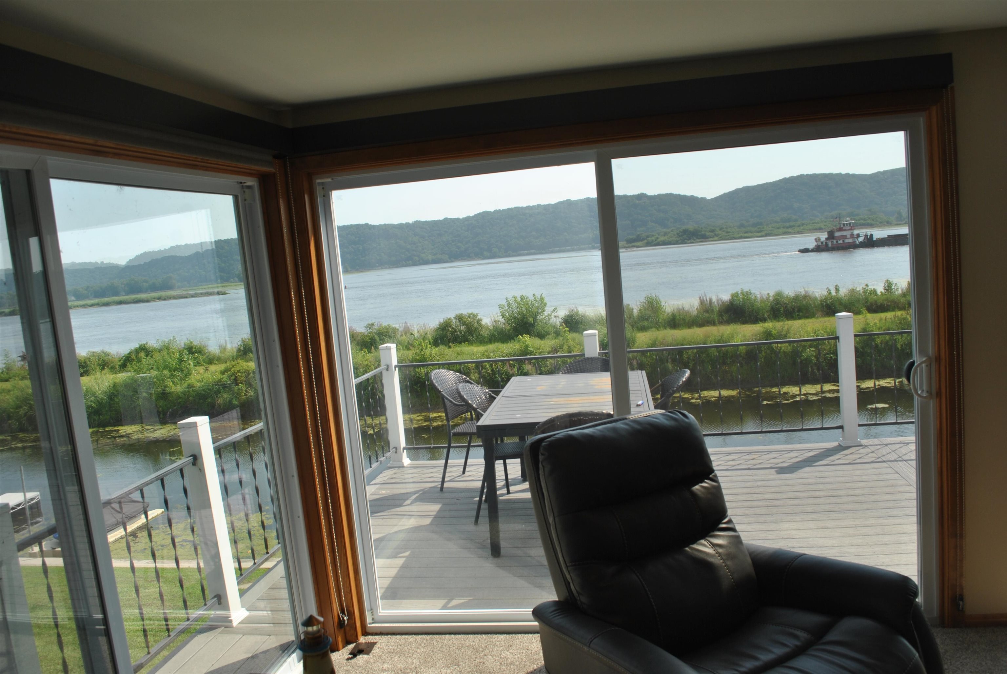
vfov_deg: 48.0
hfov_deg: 67.3
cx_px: 504
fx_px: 756
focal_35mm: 27
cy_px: 337
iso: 100
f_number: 7.1
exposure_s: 1/200
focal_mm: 18
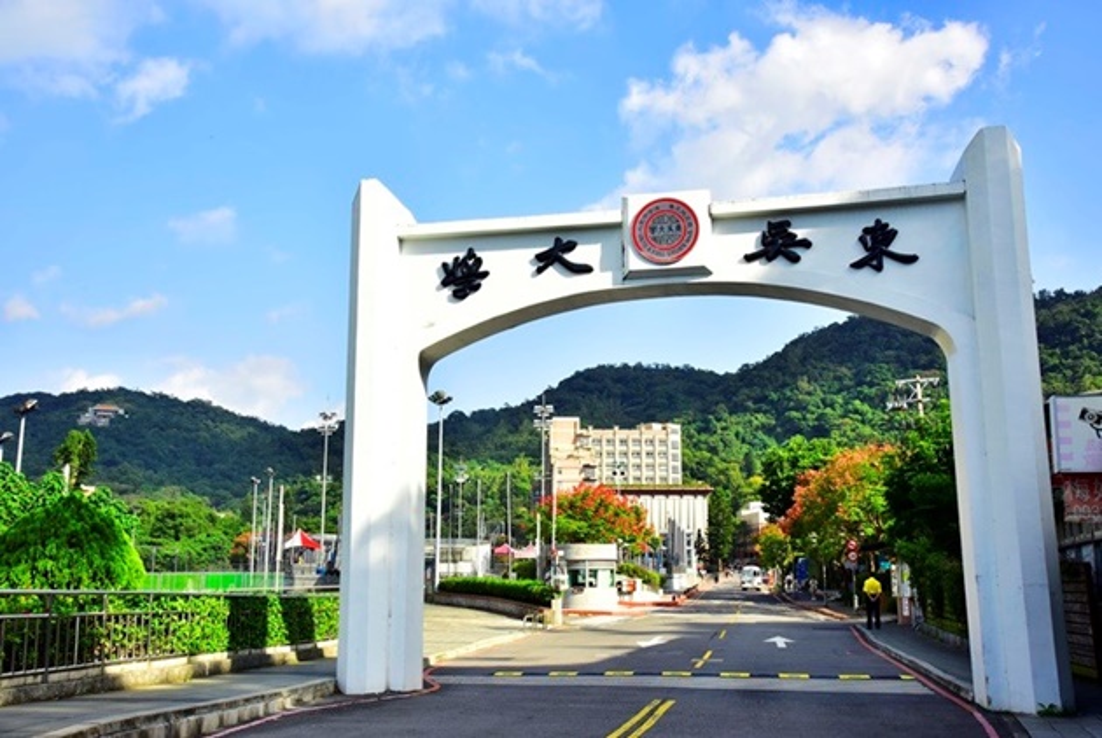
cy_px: 369
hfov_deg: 58.6
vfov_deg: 41.2
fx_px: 981
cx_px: 551
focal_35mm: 32
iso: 400
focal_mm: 32
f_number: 18
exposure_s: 1/100
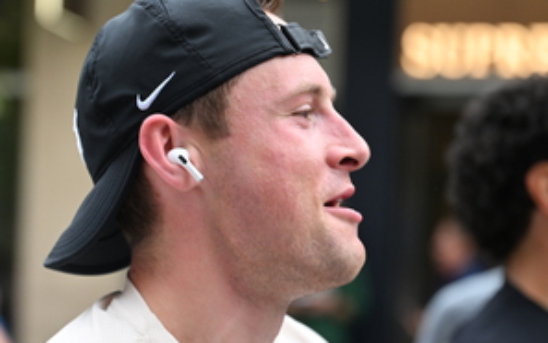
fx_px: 1973
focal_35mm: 132
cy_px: 239
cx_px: 96
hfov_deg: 15.7
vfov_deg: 9.9
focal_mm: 70
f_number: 2.8
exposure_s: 1/1600
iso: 640
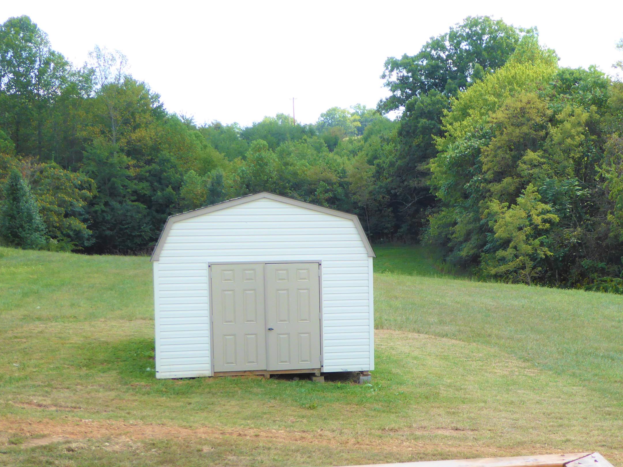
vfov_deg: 22.9
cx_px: 391
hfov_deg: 30.1
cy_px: 292
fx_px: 1152
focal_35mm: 64
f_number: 3.9
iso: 100
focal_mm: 7.8
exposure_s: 1/320
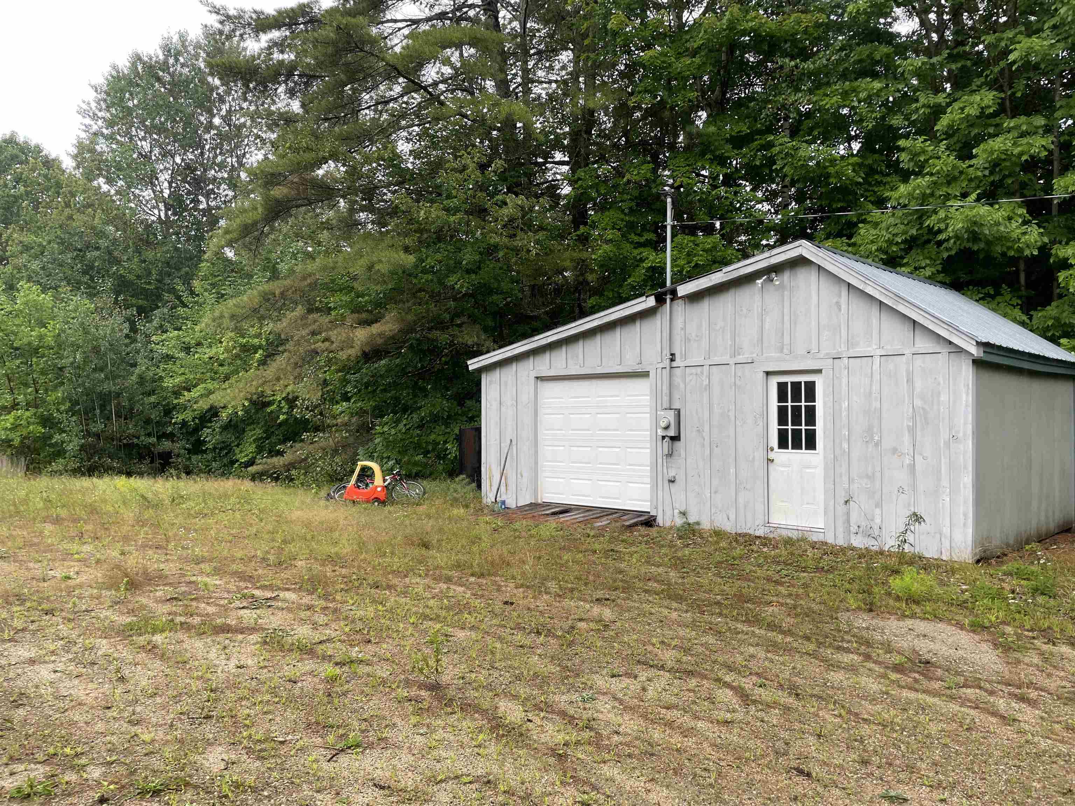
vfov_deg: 53.1
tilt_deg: -0.7
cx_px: 538
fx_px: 807
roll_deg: +1.4
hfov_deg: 67.3
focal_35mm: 26
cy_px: 403
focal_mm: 4.2
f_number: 1.6
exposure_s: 1/121
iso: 40
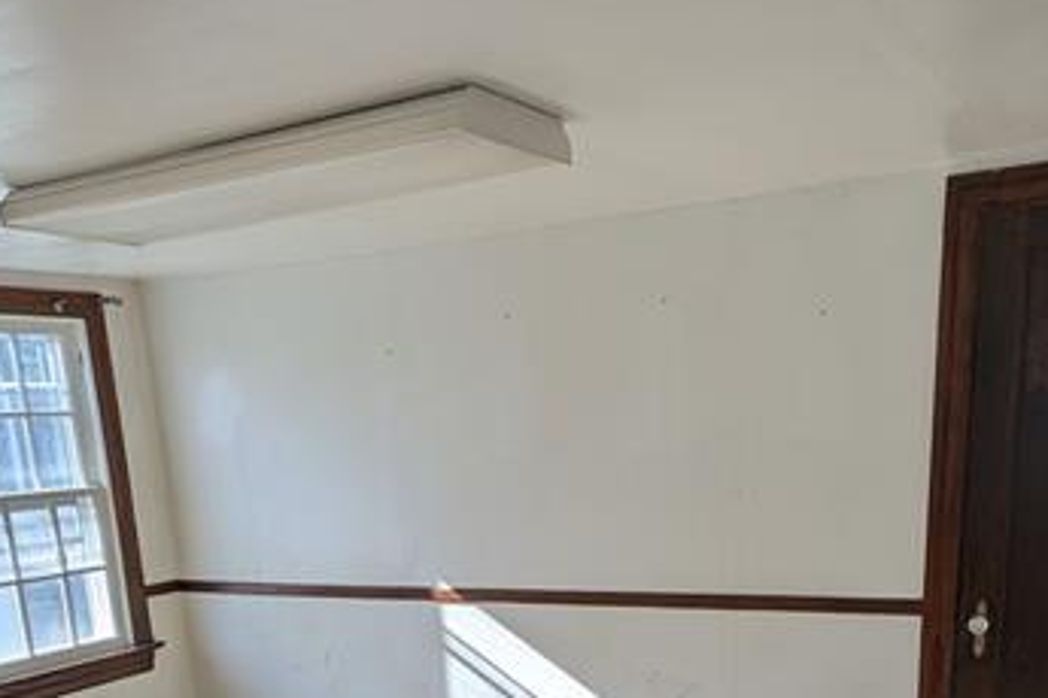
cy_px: 780
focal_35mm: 37
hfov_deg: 51.9
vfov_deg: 31.6
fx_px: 1077
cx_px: 513
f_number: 1.95
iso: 37
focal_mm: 2.23
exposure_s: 1/212
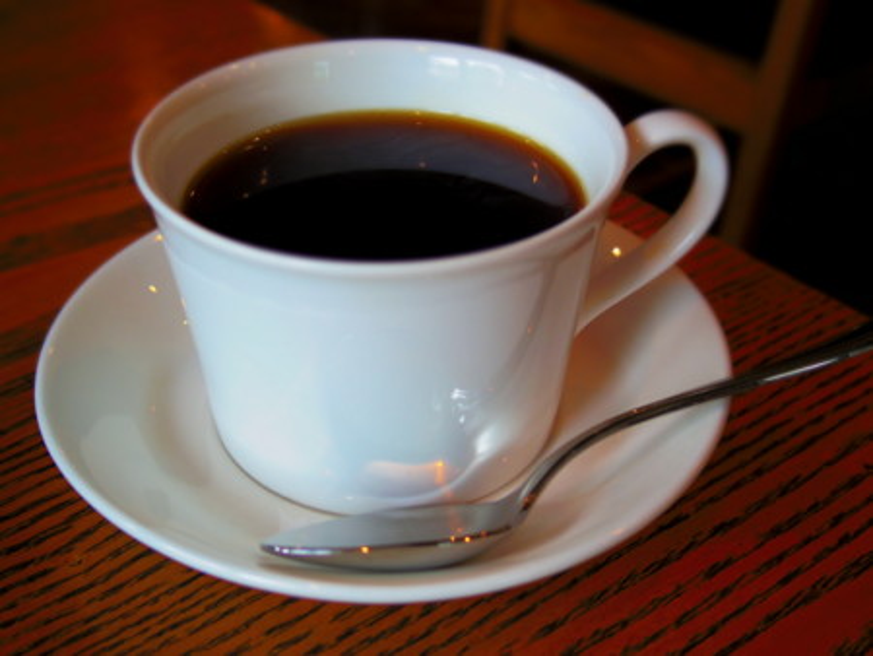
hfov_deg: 40.4
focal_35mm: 47
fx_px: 1186
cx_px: 436
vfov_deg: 30.9
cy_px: 328
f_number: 1.9
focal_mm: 8.5
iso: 125
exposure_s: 1/100
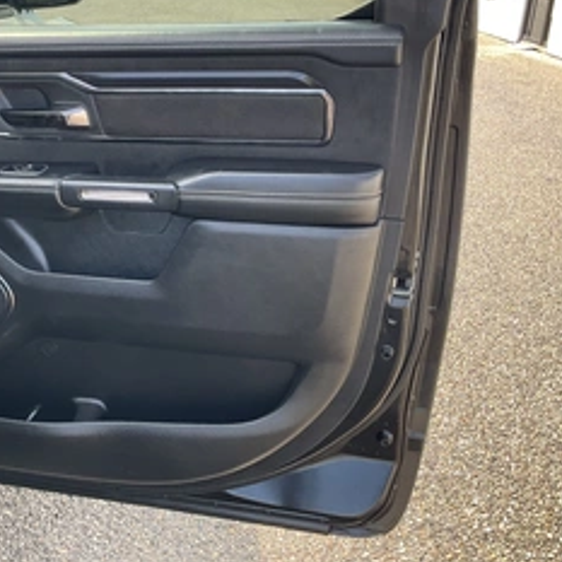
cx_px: 198
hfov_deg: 38.0
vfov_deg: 38.1
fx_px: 808
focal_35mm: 44
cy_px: 210
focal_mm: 3
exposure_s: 1/122
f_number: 1.8
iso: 20
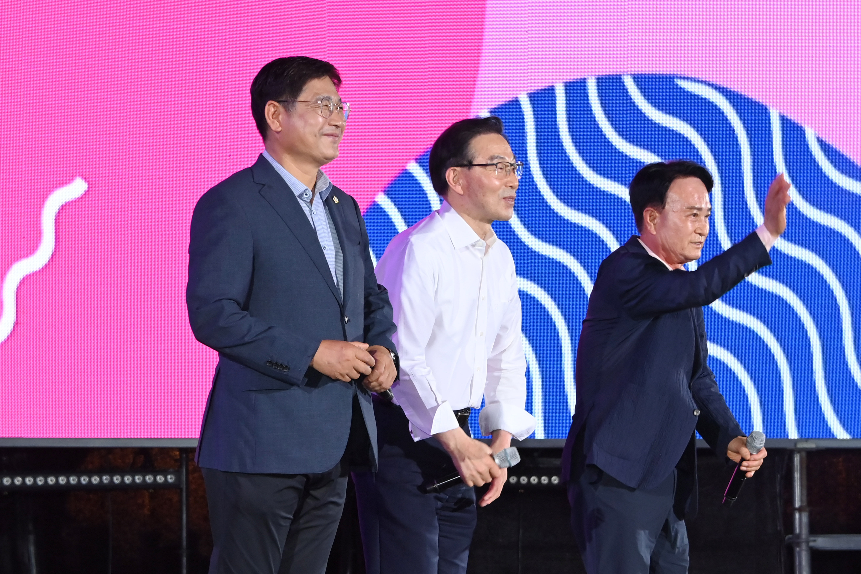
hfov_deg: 22.6
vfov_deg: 15.2
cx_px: 430
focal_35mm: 90
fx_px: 2152
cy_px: 287
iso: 2000
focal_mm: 90
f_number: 6.3
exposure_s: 1/250
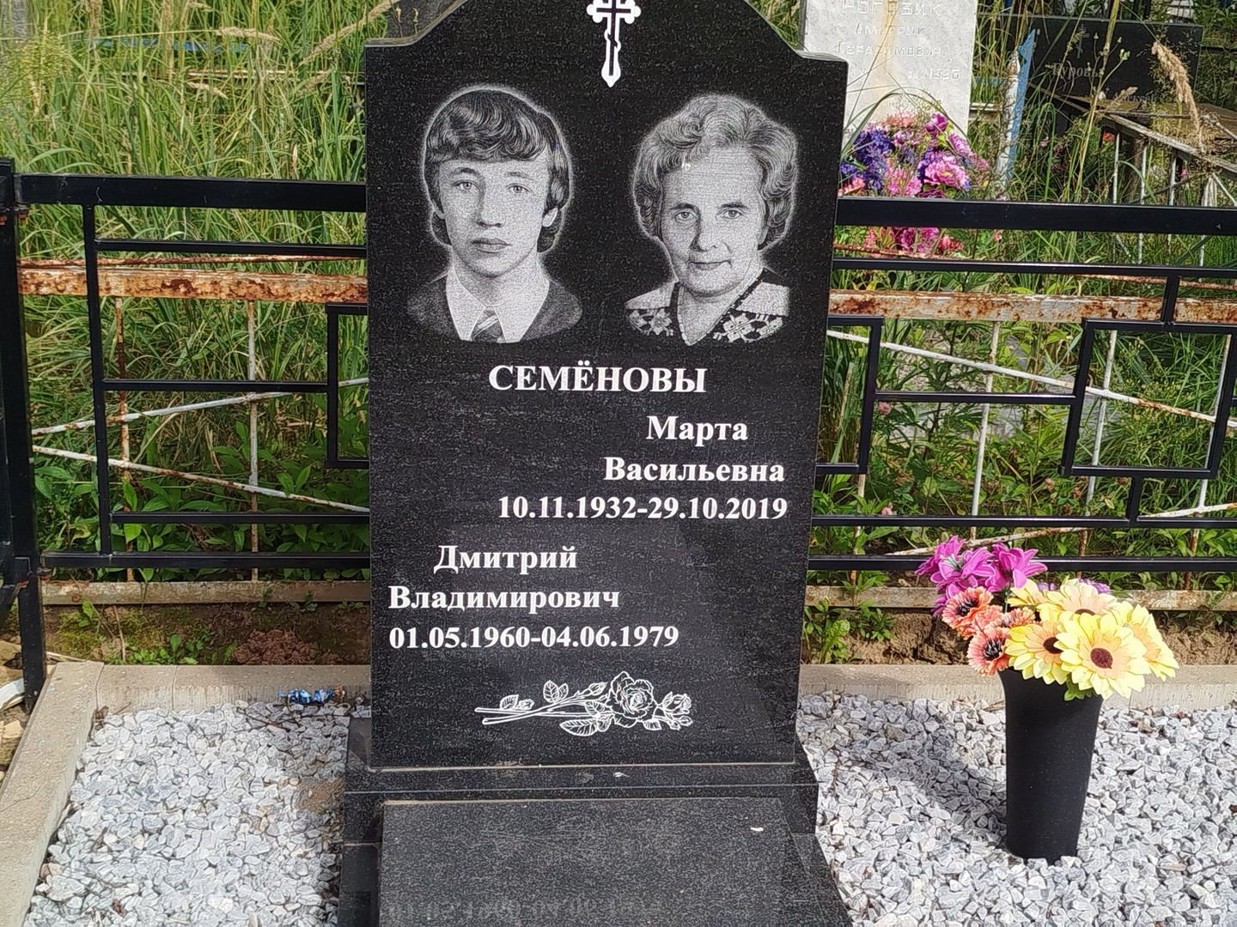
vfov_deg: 30.3
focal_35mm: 48
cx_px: 618
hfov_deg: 39.7
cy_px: 464
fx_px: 1715
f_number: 1.7
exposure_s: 1/865
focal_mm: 5.31
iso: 50
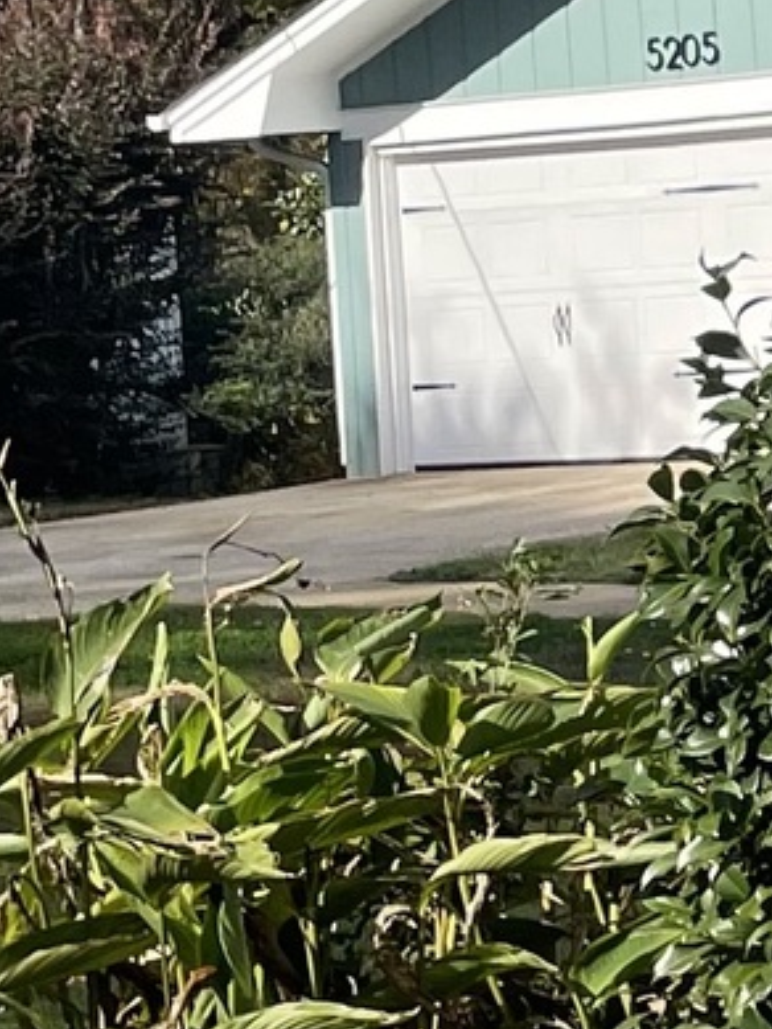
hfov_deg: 8.4
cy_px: 230
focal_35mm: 154
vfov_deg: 12.8
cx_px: 2189
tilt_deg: -1.9
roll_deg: +3.8
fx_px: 4577
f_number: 1.6
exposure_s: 1/1742
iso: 32
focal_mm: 4.2
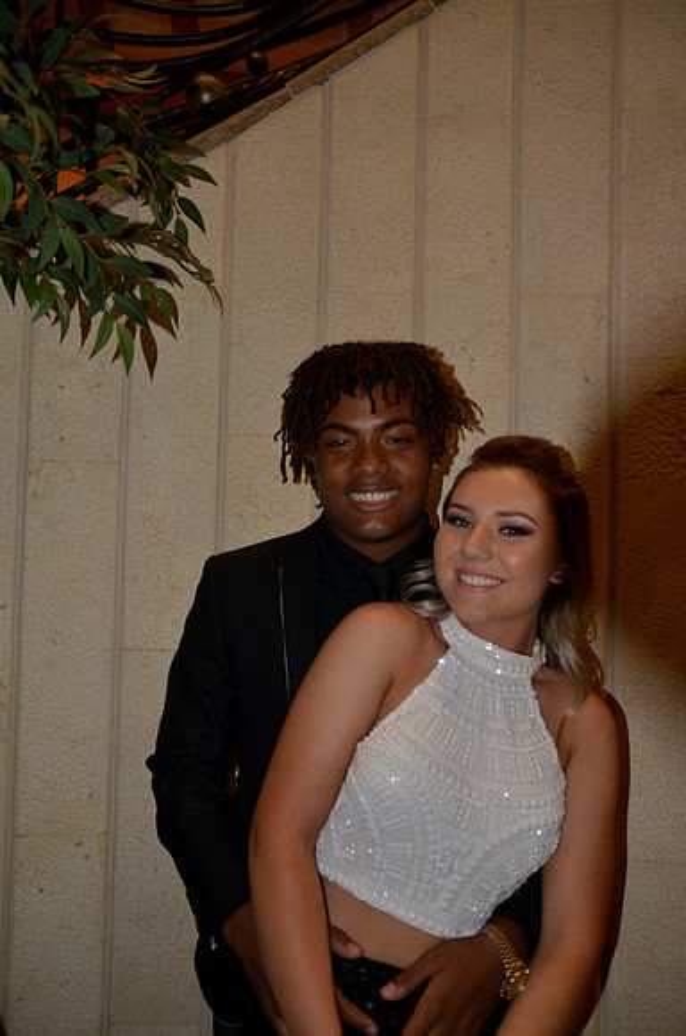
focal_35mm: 32
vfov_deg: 59.6
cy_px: 518
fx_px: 905
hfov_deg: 41.5
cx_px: 343
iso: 800
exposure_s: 1/30
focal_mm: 21
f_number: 3.5
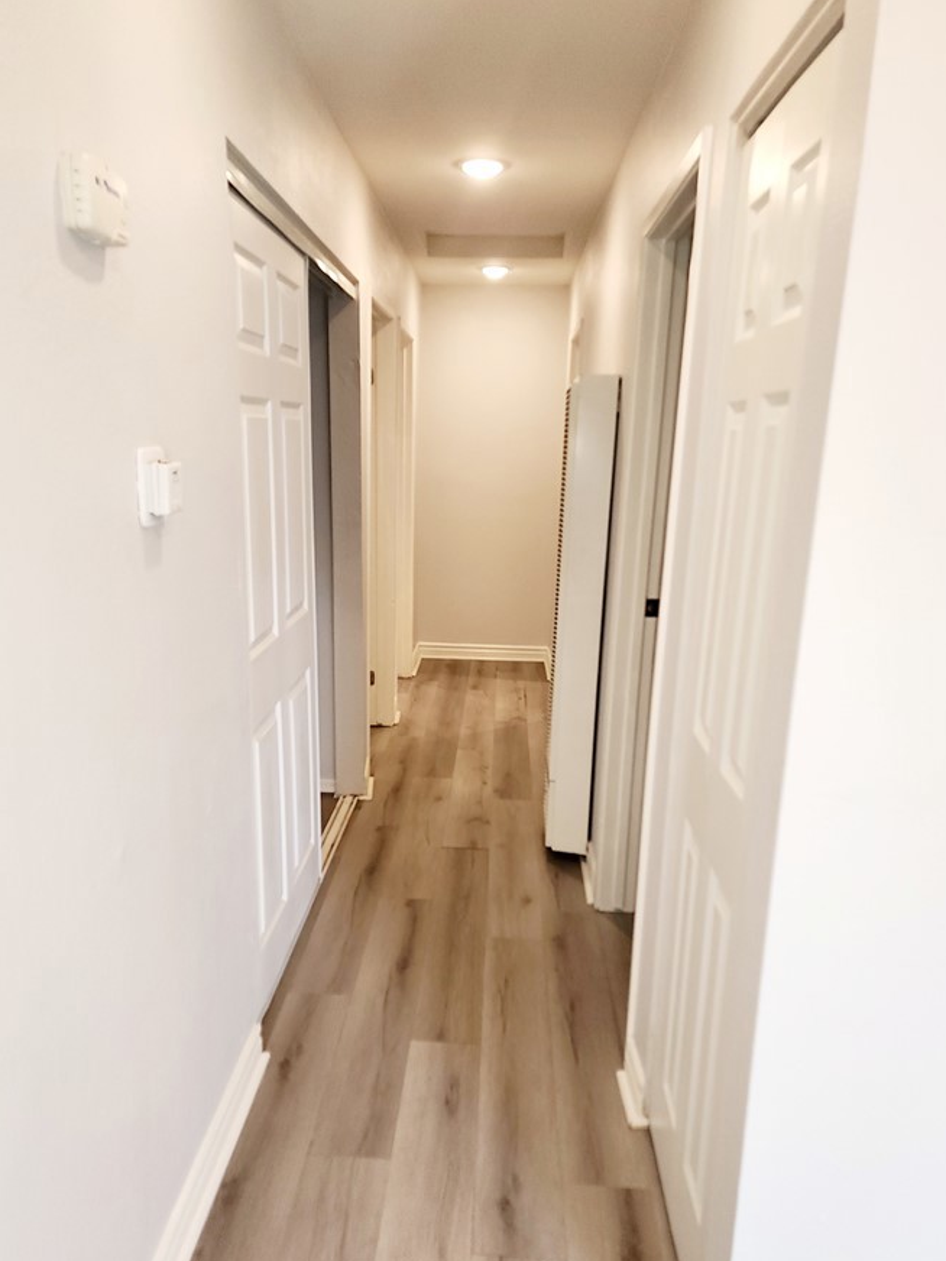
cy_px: 713
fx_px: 984
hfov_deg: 51.3
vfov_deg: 65.1
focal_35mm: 27
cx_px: 435
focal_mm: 6.4
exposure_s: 1/60.2
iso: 64
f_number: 1.8
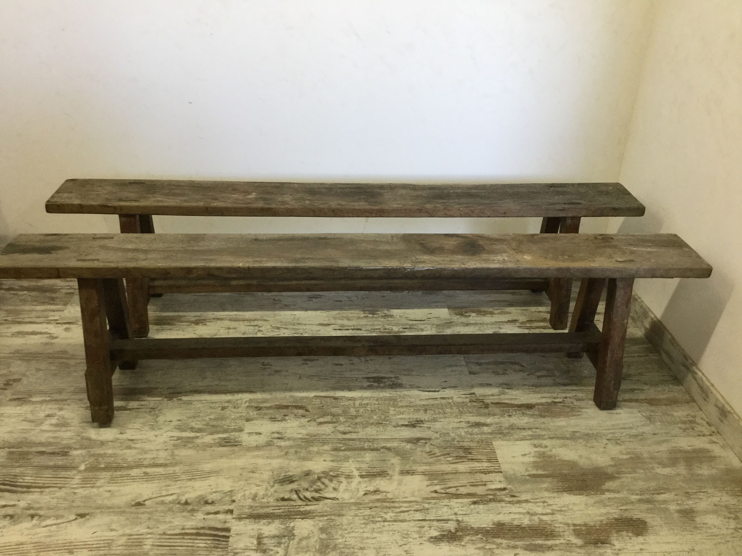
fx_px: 664
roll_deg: -3.3
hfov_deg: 58.4
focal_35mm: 31
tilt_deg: -29.4
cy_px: 278
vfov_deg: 45.4
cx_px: 371
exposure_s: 1/33
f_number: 2.4
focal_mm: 3.3
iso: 50
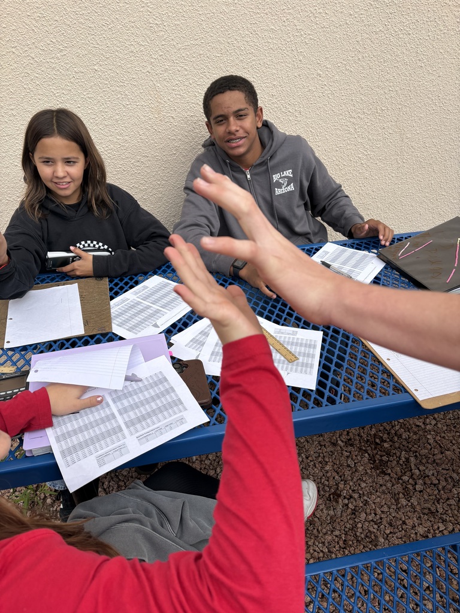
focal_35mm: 26
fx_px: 461
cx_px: 230
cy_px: 306
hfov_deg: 53.1
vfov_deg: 67.3
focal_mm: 5.96
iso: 50
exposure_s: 1/2012
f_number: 1.6
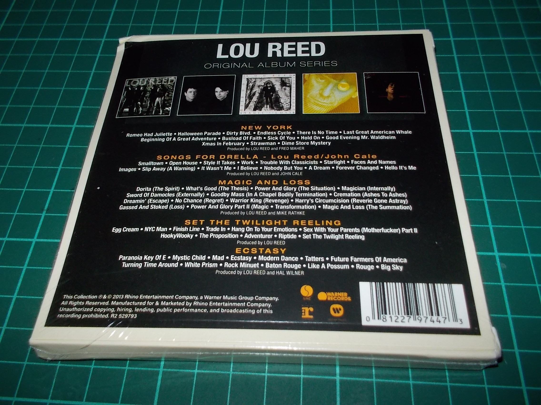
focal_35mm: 29
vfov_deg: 48.2
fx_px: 453
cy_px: 202
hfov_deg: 61.7
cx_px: 270
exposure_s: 1/30
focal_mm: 4.1
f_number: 3.3
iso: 200
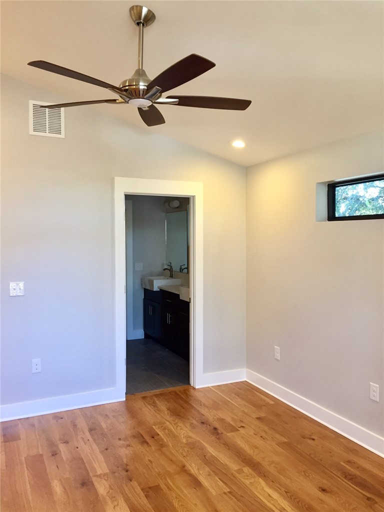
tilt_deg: -3.2
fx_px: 429
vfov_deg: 61.7
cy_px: 256
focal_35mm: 29
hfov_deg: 48.2
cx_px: 192
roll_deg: +1.1
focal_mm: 4.15
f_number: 2.2
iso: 40
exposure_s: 1/30
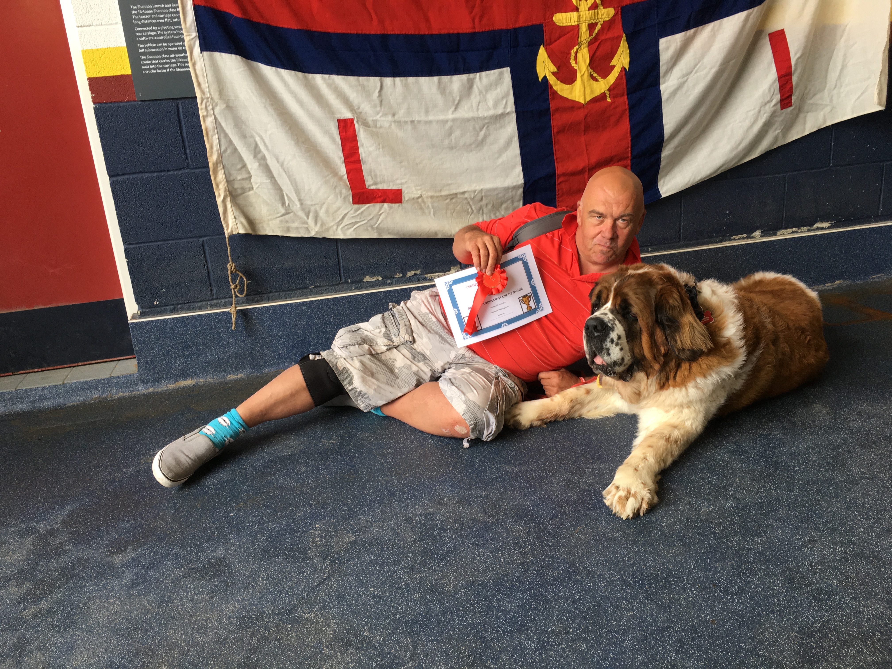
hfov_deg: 61.7
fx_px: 747
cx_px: 446
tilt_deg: -18.4
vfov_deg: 48.2
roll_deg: +3.5
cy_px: 334
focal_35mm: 29
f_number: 2.2
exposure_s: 1/100
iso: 40
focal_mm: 4.15
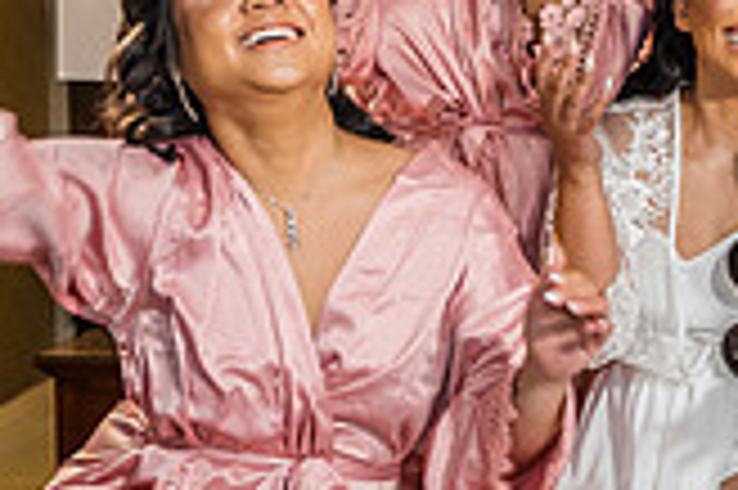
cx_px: 842
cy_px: 115
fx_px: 2027
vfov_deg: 13.7
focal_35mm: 99
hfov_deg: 19.6
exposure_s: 1/80
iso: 1250
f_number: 3.2
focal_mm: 28
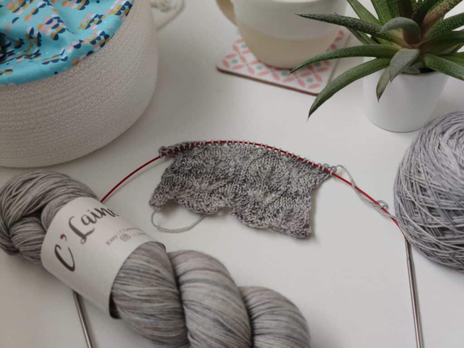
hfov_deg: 45.8
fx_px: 550
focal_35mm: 41
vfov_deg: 35.1
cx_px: 232
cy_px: 174
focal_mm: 8.16
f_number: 2
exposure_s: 1/50
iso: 448
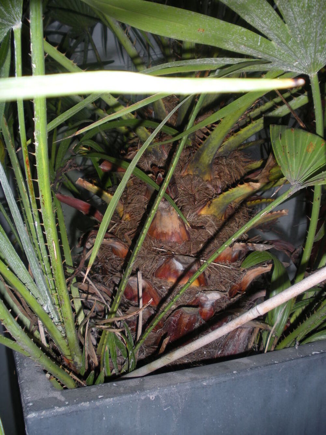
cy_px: 218
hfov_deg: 39.7
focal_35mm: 36
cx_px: 163
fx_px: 452
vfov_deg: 51.4
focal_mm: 6.3
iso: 64
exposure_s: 1/60
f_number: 3.5
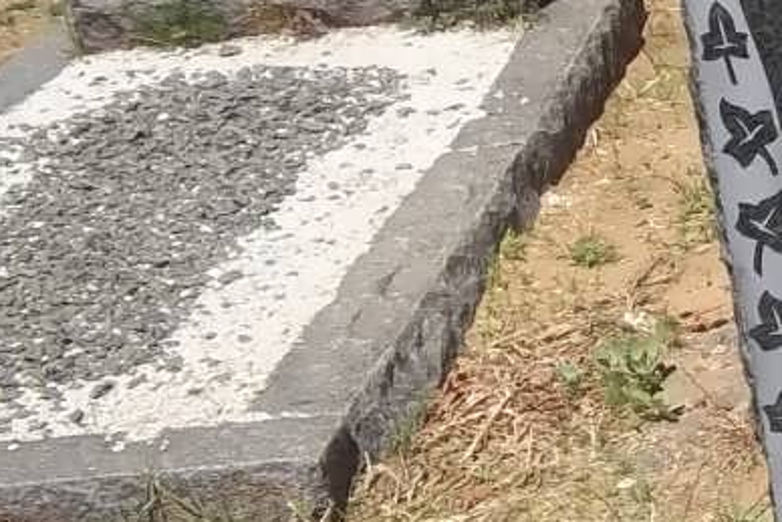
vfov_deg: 13.3
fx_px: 2238
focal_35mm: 103
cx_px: 1201
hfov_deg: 17.6
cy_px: 310
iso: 80
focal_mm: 5.7
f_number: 5.5
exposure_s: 1/640
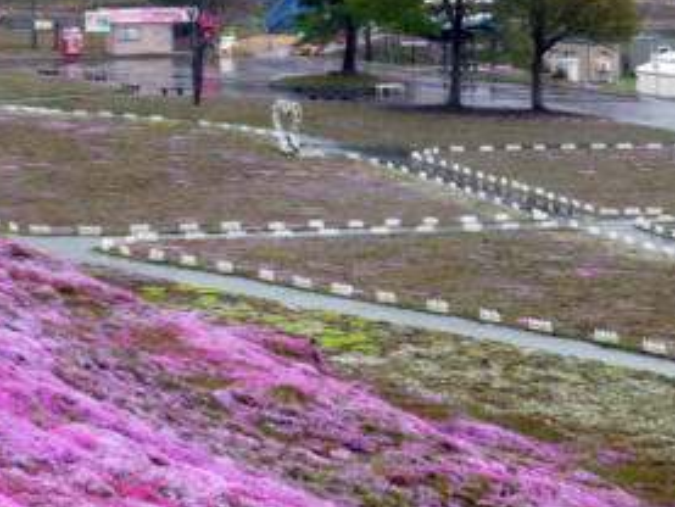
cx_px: 509
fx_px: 2321
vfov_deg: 12.4
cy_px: 46
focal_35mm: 119
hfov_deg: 16.5
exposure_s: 1/50
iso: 125
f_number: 3.4
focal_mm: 9.1
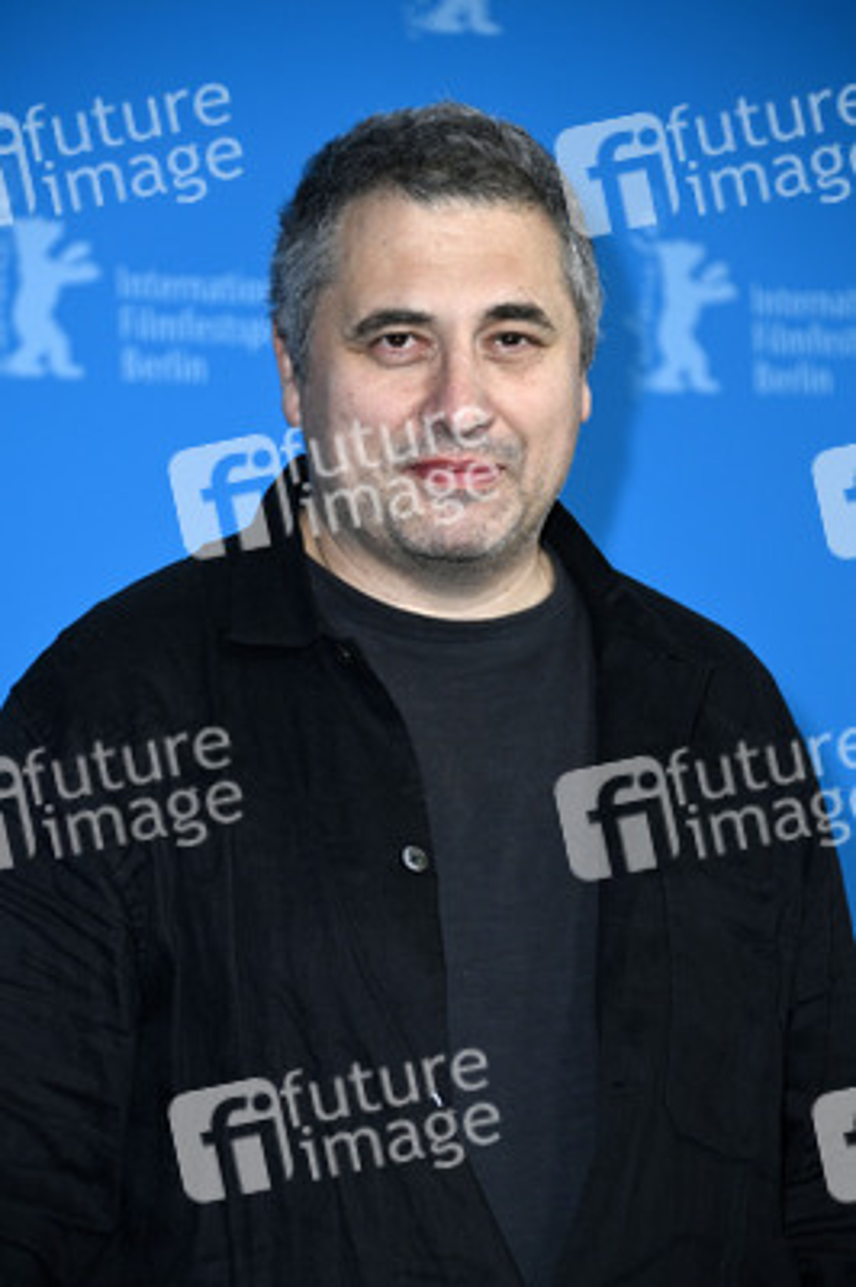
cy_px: 644
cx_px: 428
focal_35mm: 160
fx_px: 5716
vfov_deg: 12.8
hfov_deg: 8.6
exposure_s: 1/250
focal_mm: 160
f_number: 5.6
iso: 1000
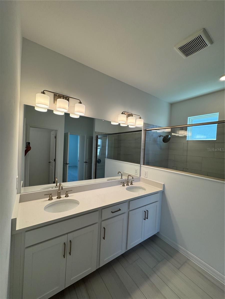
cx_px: 112
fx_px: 121
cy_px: 150
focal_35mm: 14
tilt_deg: -1.0
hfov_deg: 85.7
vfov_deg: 102.1
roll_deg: -3.3
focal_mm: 2.22
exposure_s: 1/120
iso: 50
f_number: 2.2
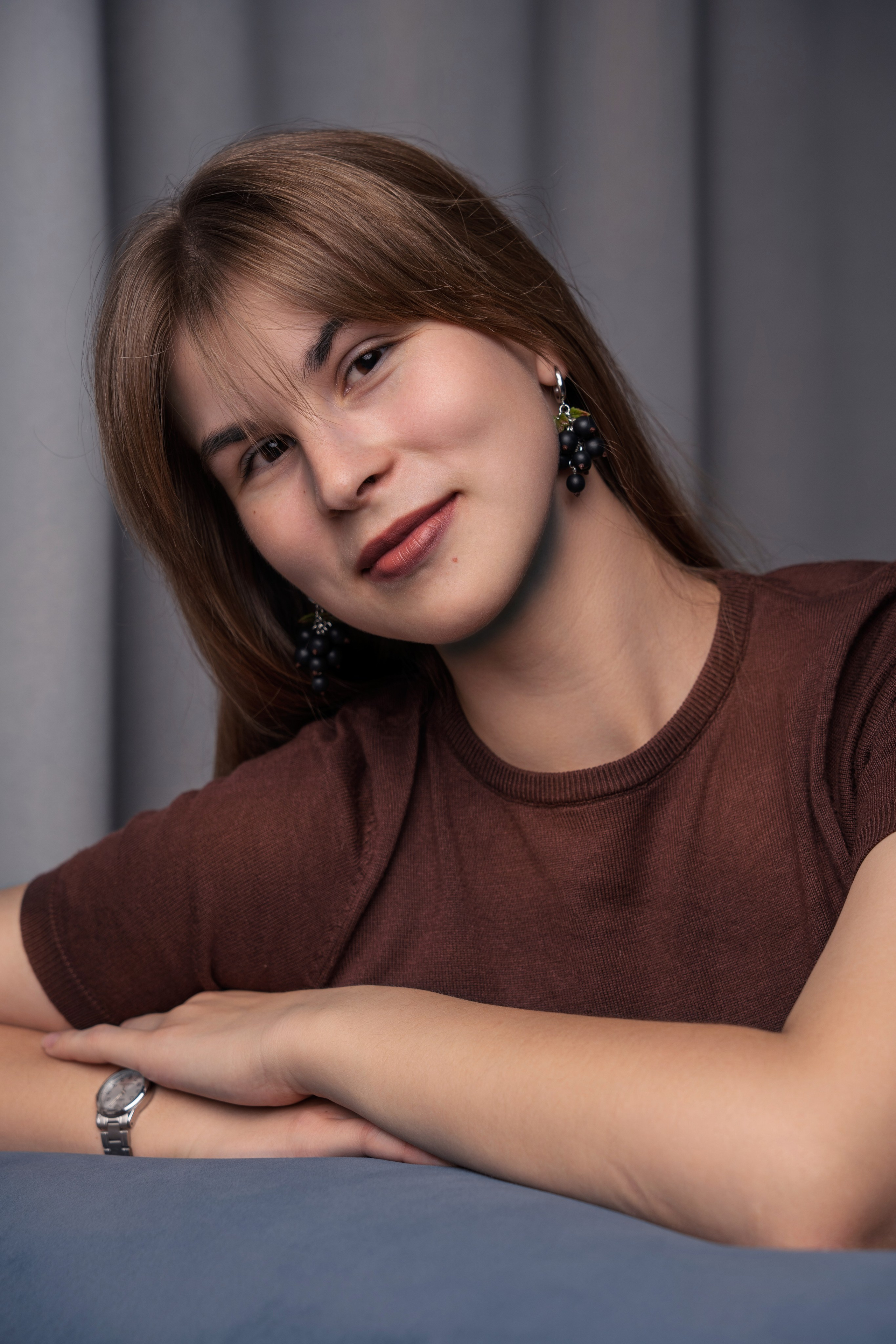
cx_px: 448
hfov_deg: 20.2
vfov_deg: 29.9
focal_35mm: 67
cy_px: 672
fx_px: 2516
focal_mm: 67.4
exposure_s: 1/125
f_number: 5
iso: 200
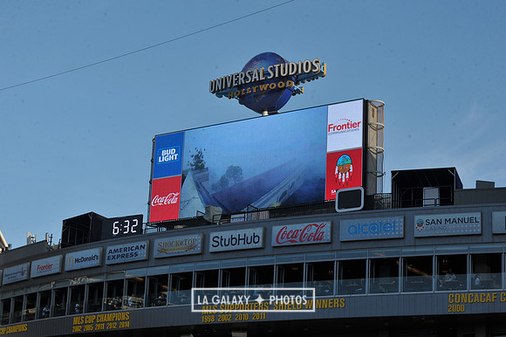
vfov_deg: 17.0
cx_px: 253
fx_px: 1124
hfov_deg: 25.4
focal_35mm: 80
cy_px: 168
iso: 400
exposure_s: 1/500
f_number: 11
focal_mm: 80
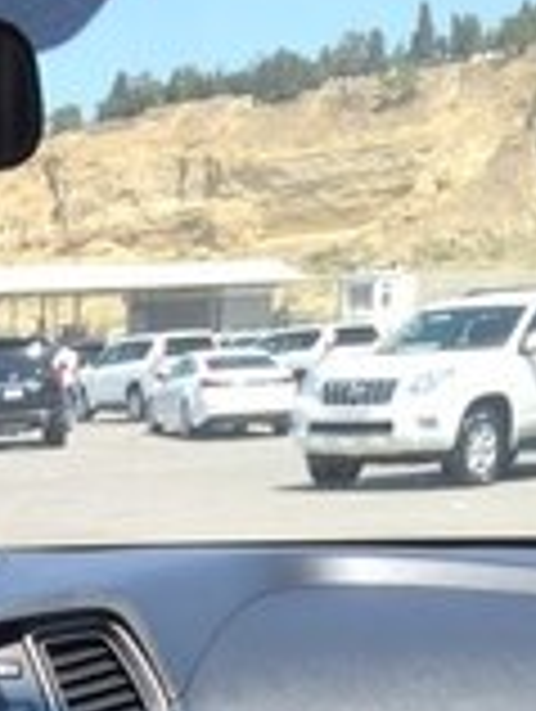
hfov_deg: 15.2
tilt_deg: -20.5
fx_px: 1874
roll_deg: +2.4
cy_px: 1048
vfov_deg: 19.0
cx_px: -230
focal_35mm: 91
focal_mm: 4.15
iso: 32
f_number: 2.2
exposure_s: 1/641
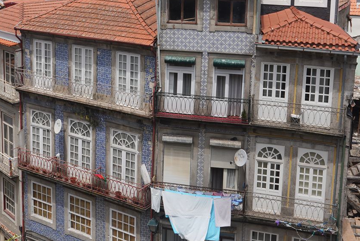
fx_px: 570
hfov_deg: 34.7
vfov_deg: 23.2
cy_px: 22
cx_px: 115
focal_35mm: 57
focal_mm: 24
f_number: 18
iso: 100
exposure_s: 1/100
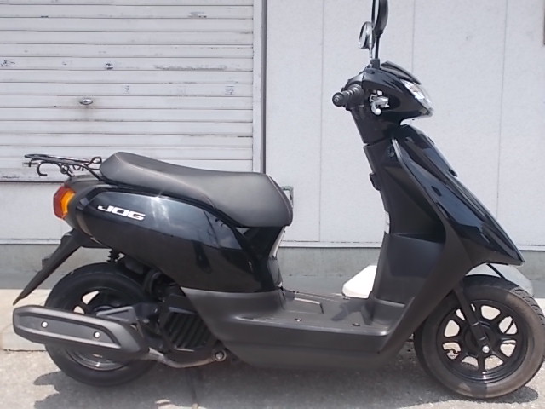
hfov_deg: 47.9
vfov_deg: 36.8
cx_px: 272
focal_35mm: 39
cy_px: 204
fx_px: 614
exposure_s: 1/320
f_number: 3.9
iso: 80
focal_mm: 6.9
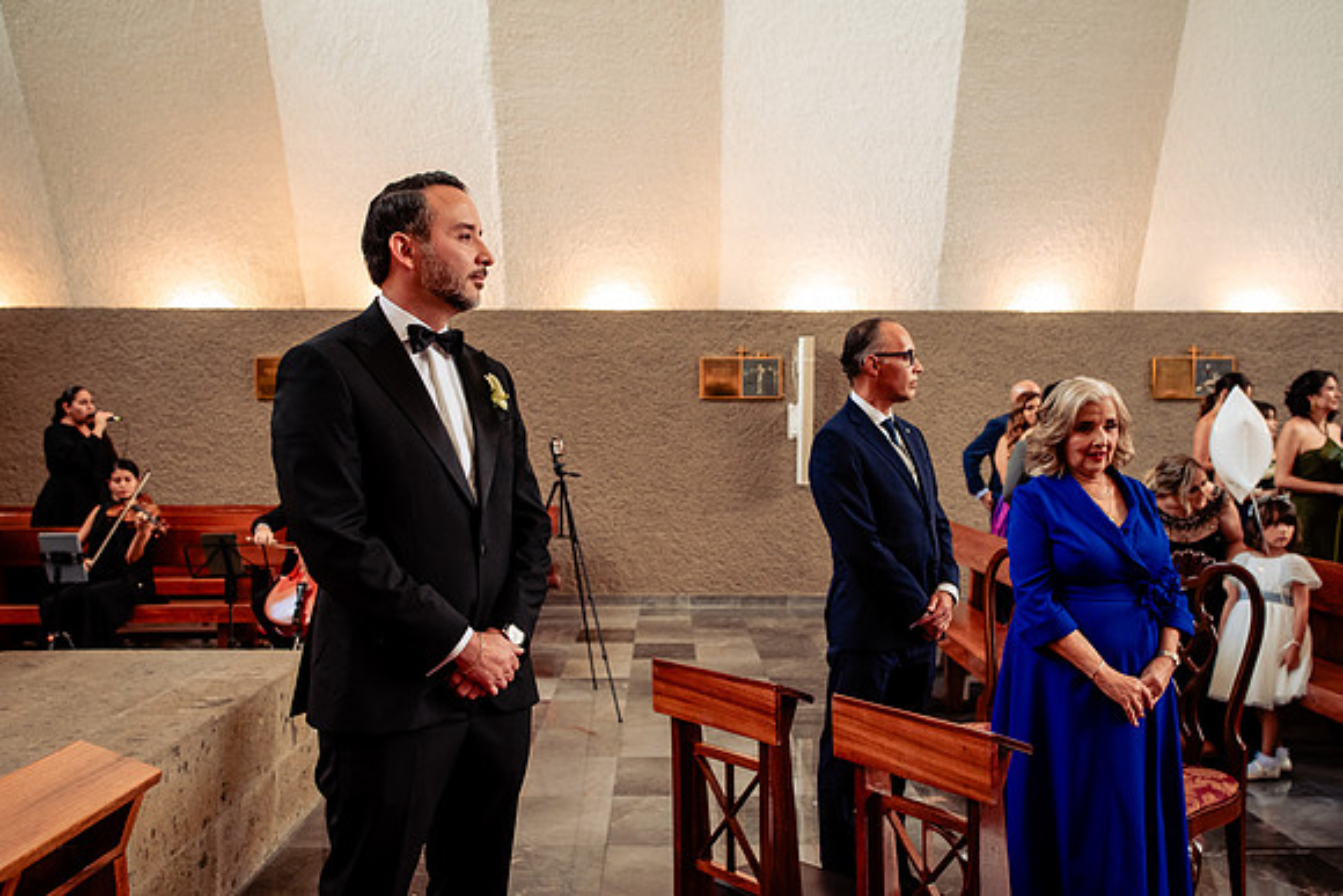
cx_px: 672
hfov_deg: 53.0
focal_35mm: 36
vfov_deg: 36.8
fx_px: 1347
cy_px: 448
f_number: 4.5
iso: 1600
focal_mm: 35
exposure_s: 1/160
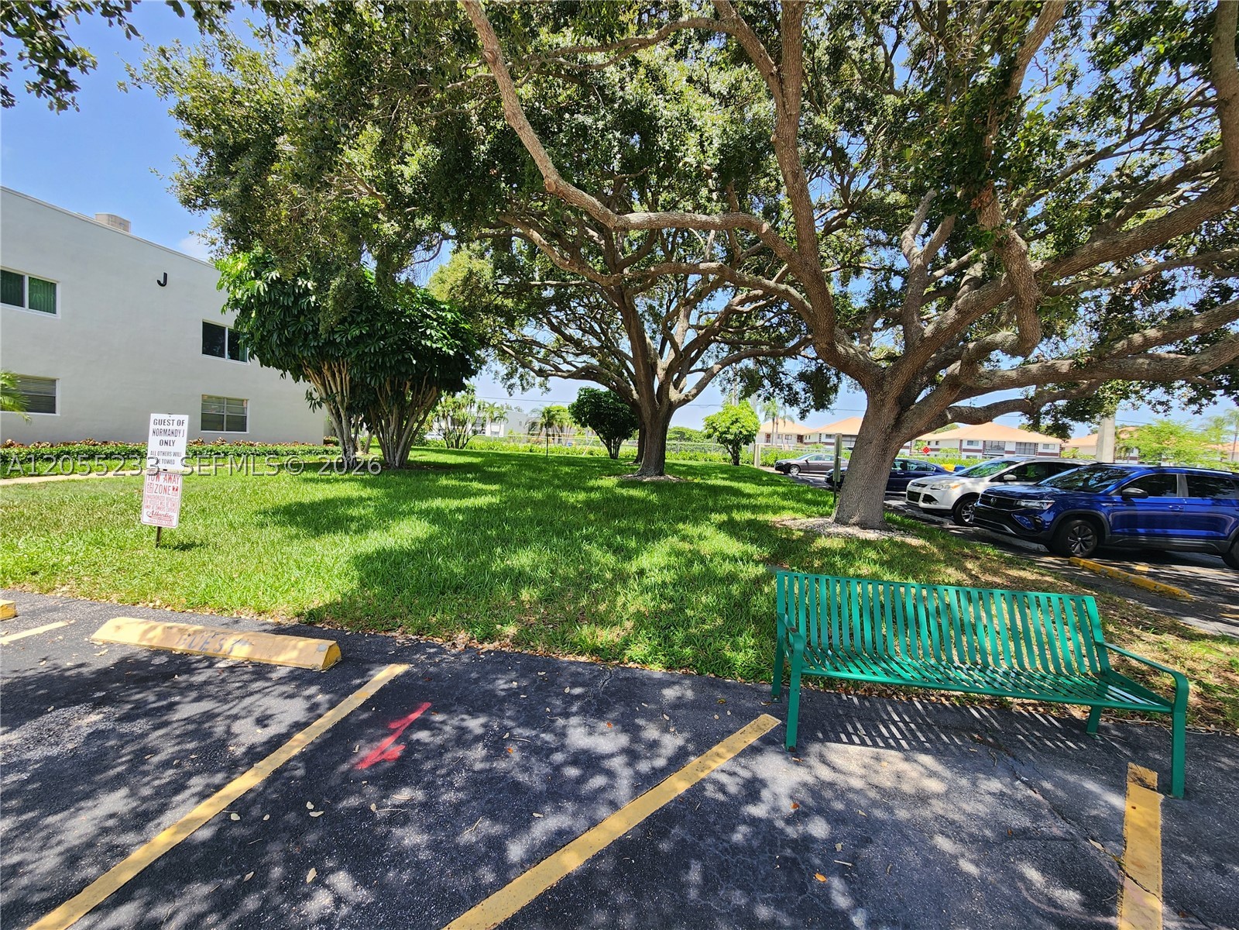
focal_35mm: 13
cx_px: 620
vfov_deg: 89.9
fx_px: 465
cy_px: 465
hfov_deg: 106.2
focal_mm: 2.2
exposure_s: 1/612
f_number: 2.2
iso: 50
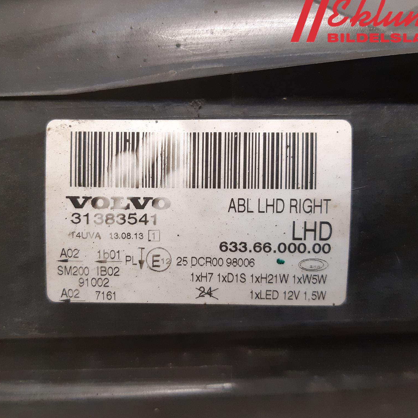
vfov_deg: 52.5
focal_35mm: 31
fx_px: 424
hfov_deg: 52.3
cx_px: 178
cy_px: 207
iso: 250
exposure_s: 1/50
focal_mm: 3.93
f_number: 1.7
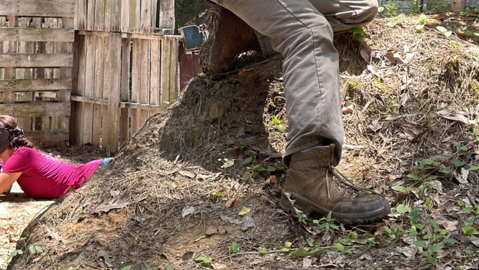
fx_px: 1207
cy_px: -8
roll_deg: -0.6
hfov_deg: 22.4
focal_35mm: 95
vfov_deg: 12.6
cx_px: 164
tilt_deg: -0.4
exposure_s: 1/411
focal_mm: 6.86
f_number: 1.78
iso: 80
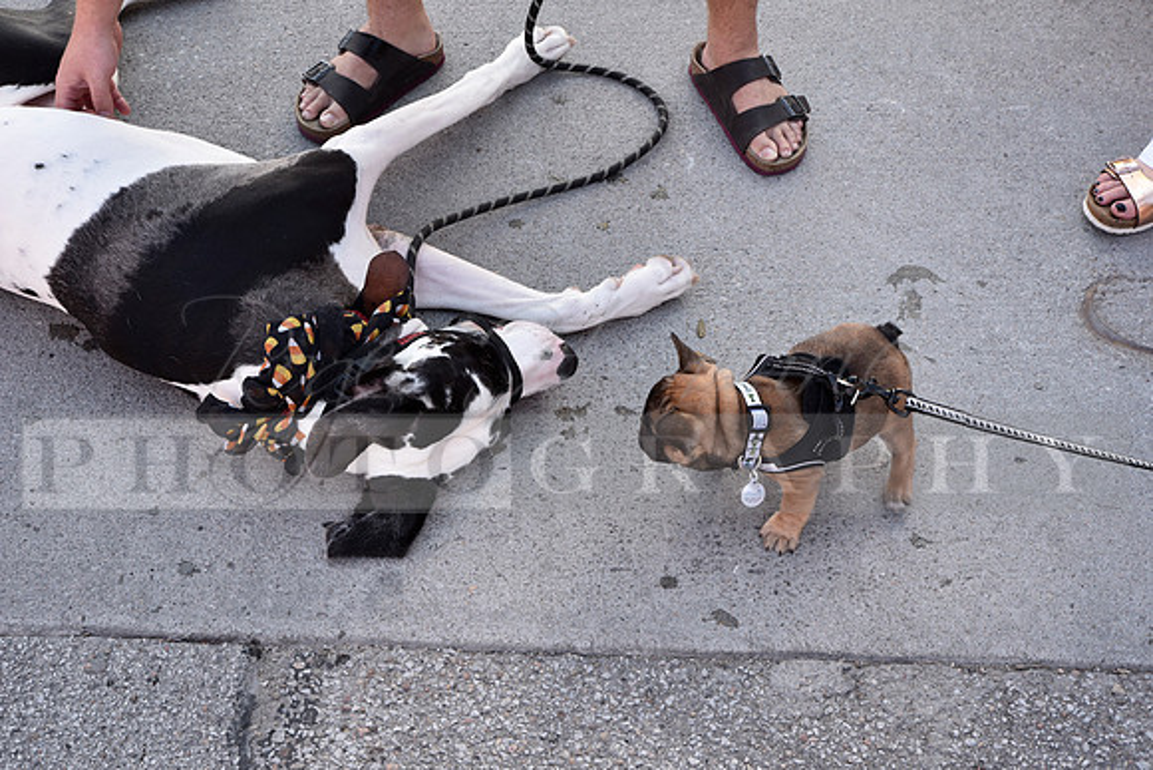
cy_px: 385
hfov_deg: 39.6
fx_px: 1602
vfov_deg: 27.0
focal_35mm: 50
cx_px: 576
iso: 800
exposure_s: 1/250
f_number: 8
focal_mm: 50
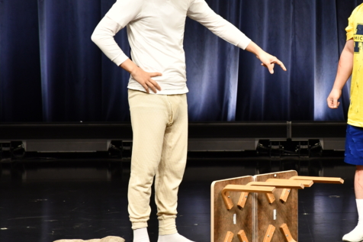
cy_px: 97
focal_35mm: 353
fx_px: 3558
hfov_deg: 5.8
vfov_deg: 3.9
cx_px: 278
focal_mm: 140
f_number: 5.6
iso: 1100
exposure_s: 1/250
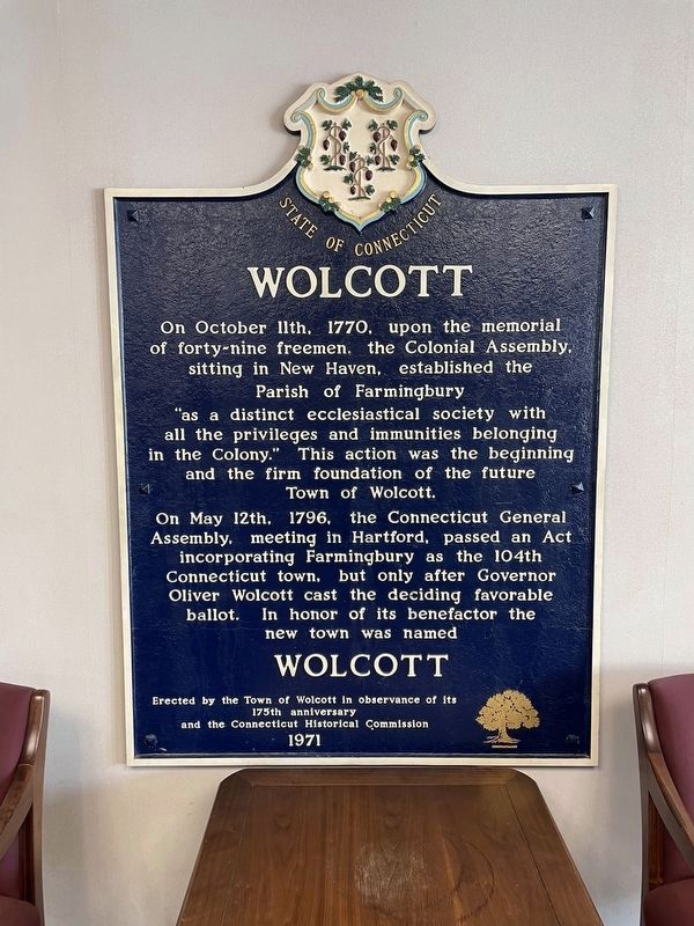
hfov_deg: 53.1
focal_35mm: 26
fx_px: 695
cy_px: 463
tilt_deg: -6.9
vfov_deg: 67.3
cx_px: 347
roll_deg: +1.4
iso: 100
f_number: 1.6
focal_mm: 4.2
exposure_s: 1/41
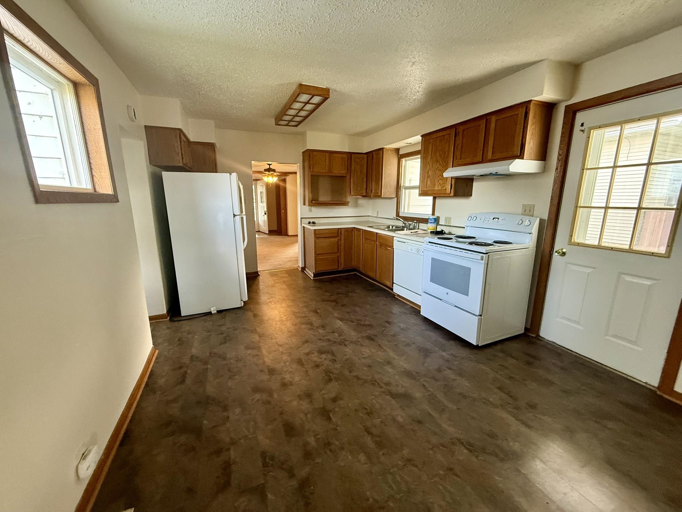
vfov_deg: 85.7
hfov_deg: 102.1
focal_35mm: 14
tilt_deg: -10.3
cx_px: 341
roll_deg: -0.9
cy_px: 256
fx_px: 276
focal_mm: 2.22
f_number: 2.2
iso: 400
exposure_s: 1/60
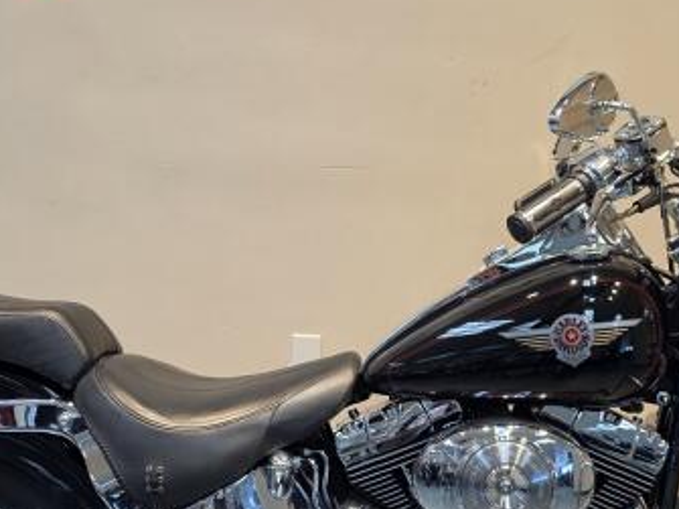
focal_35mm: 55
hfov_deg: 34.9
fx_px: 1078
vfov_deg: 26.5
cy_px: 318
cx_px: 401
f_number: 1.4
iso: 80
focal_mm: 6.5
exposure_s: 1/120
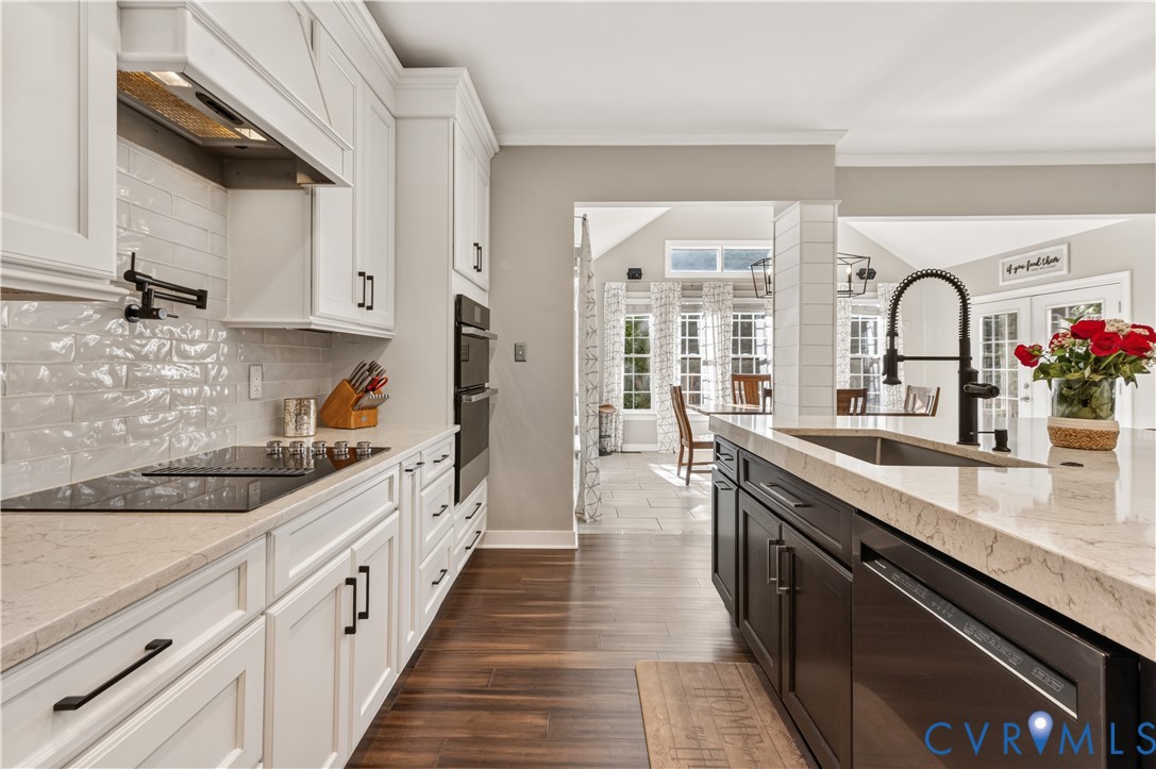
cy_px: 384
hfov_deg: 96.8
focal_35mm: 16
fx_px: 513
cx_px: 578
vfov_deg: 73.7
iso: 1250
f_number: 9
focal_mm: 16
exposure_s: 1/25
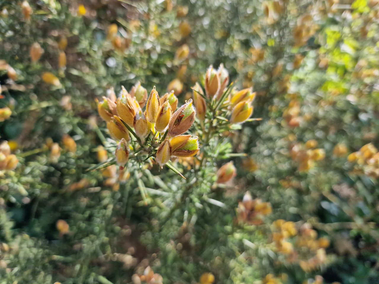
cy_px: 142
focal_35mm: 23
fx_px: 252
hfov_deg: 73.9
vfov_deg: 58.9
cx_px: 190
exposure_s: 1/382
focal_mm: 6.4
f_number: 1.8
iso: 50
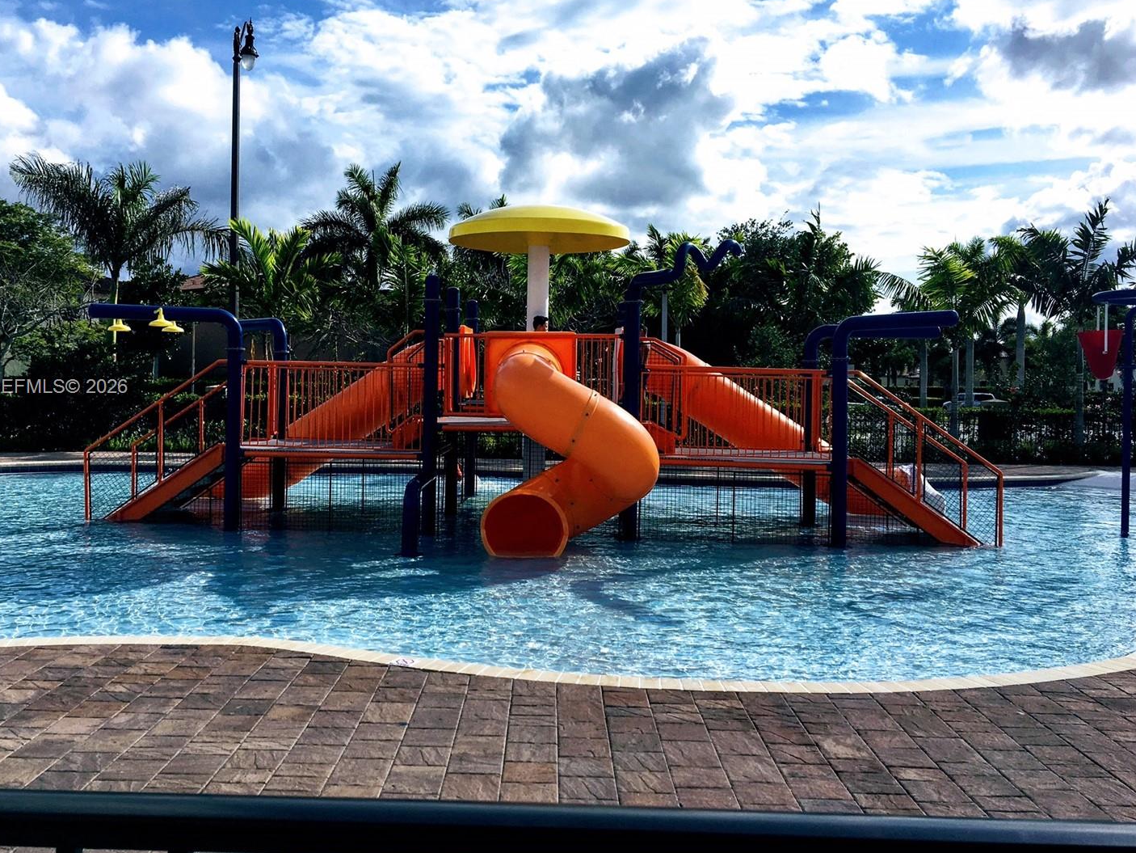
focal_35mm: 33
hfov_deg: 55.3
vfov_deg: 42.9
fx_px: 1083
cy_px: 388
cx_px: 523
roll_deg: -2.6
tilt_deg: -1.2
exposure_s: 1/3663
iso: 25
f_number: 2.2
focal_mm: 4.15
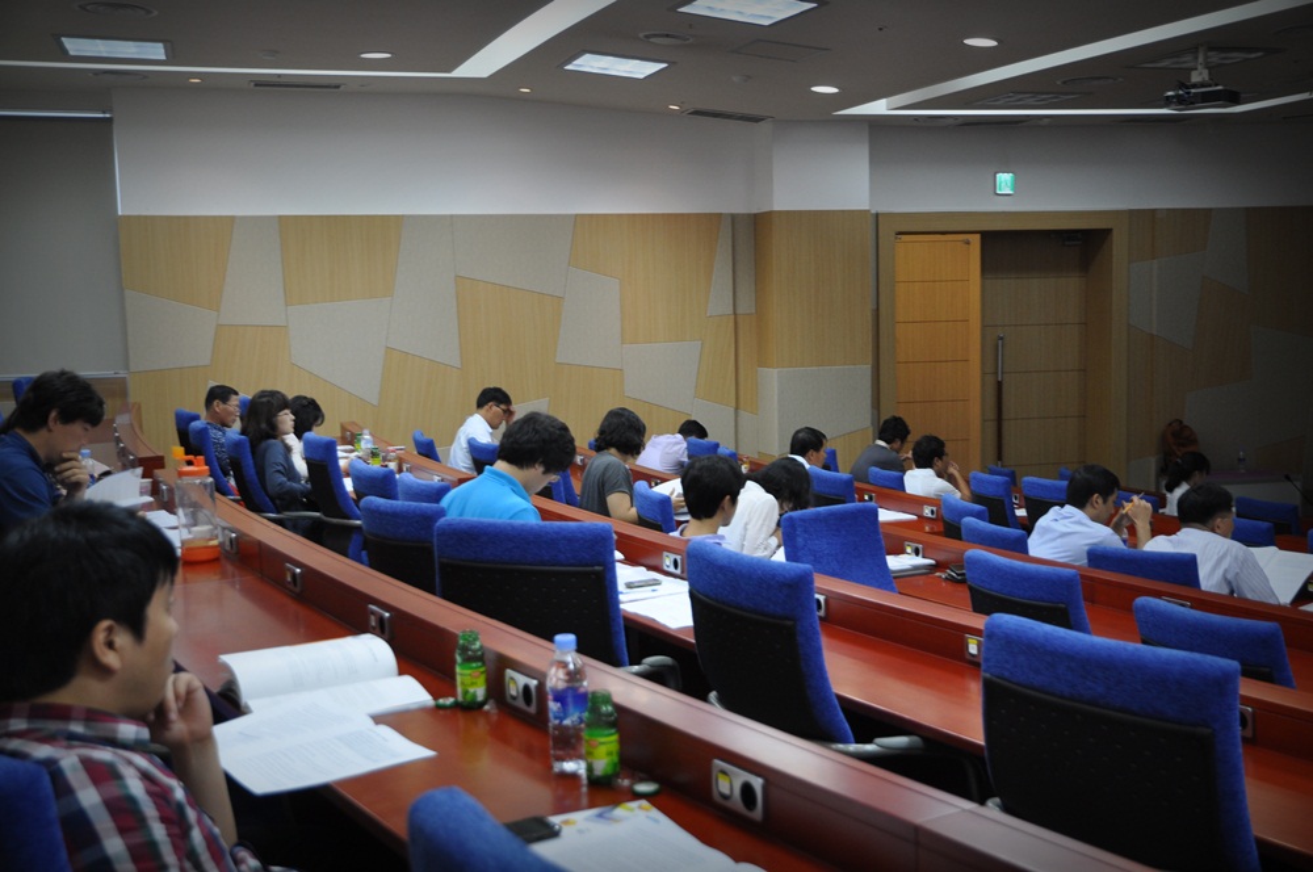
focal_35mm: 42
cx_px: 656
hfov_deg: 46.5
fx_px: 1530
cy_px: 436
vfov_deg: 31.8
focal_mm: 28
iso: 500
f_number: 4.2
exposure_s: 1/60
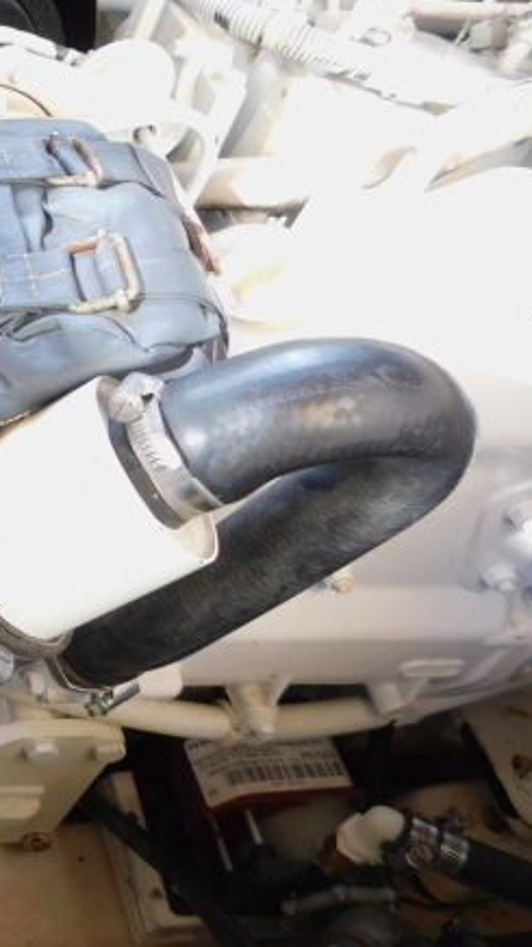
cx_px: -306
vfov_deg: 42.6
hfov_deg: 20.6
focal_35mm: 48
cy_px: 367
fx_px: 1205
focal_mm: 4.1
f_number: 3
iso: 125
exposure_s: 1/30
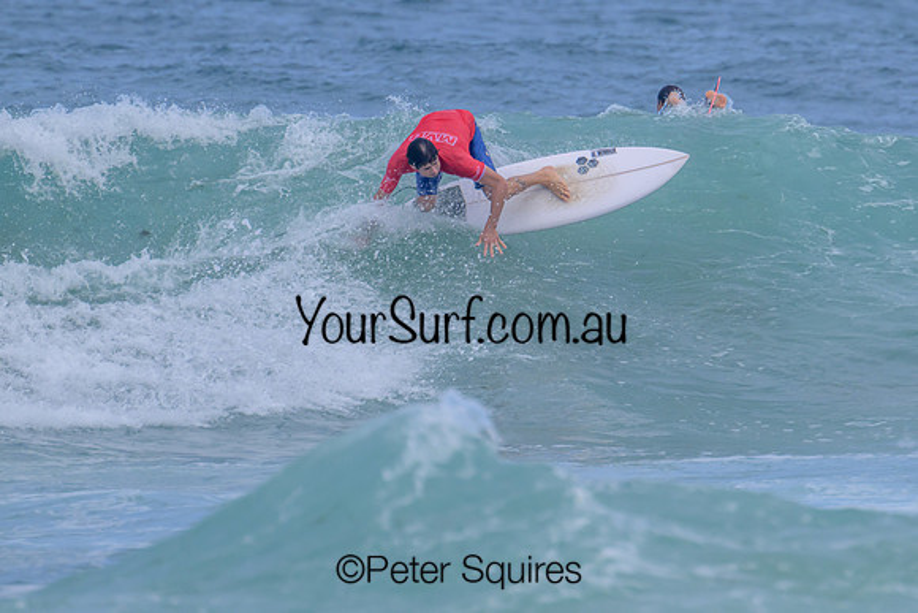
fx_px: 27560
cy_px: 264
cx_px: 619
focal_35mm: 1081
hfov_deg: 1.9
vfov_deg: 1.3
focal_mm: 800
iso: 900
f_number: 11
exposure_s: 1/2000
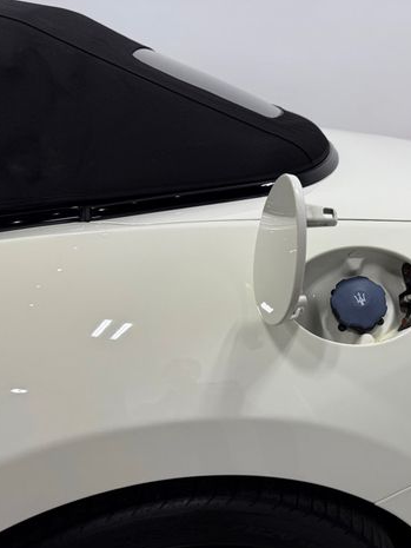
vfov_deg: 55.3
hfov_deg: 39.9
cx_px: 369
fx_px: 522
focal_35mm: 33
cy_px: 282
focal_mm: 6.76
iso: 80
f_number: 1.78
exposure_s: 1/510
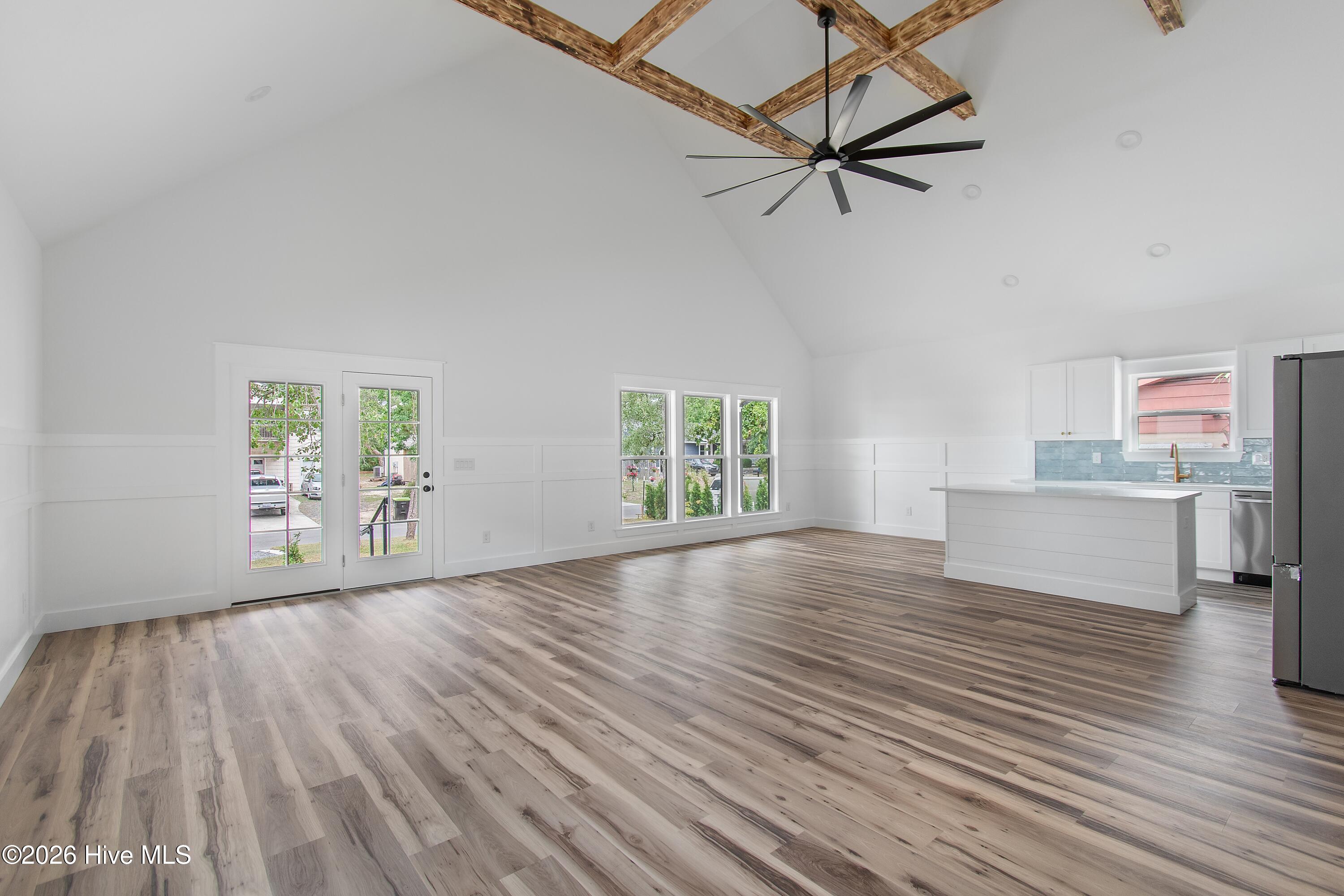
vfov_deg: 77.3
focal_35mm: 15
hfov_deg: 100.4
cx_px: 672
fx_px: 560
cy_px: 448
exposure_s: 1/15
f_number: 4.5
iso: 100
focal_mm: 10
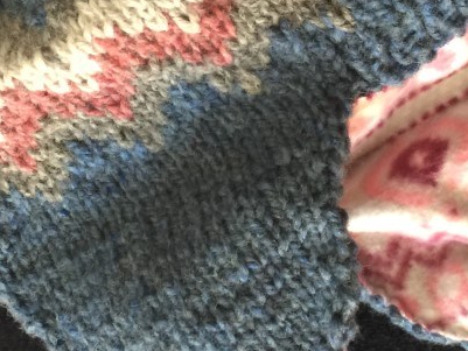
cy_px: 90
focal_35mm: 74
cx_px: 316
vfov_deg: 19.8
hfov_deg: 26.2
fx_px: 1001
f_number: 2.2
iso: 64
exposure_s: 1/4
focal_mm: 4.15
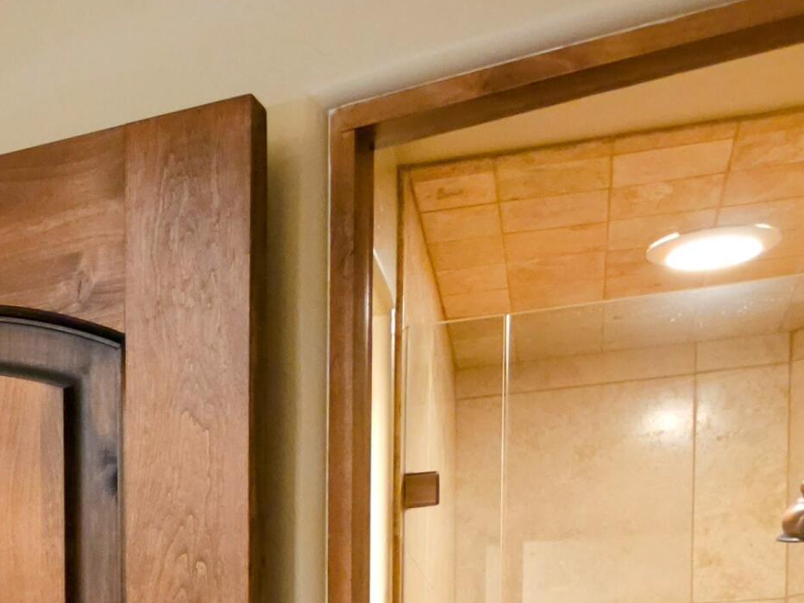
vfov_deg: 17.5
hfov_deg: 23.7
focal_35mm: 74
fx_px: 1719
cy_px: 951
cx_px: -190
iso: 640
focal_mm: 6.3
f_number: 1.7
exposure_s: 1/20
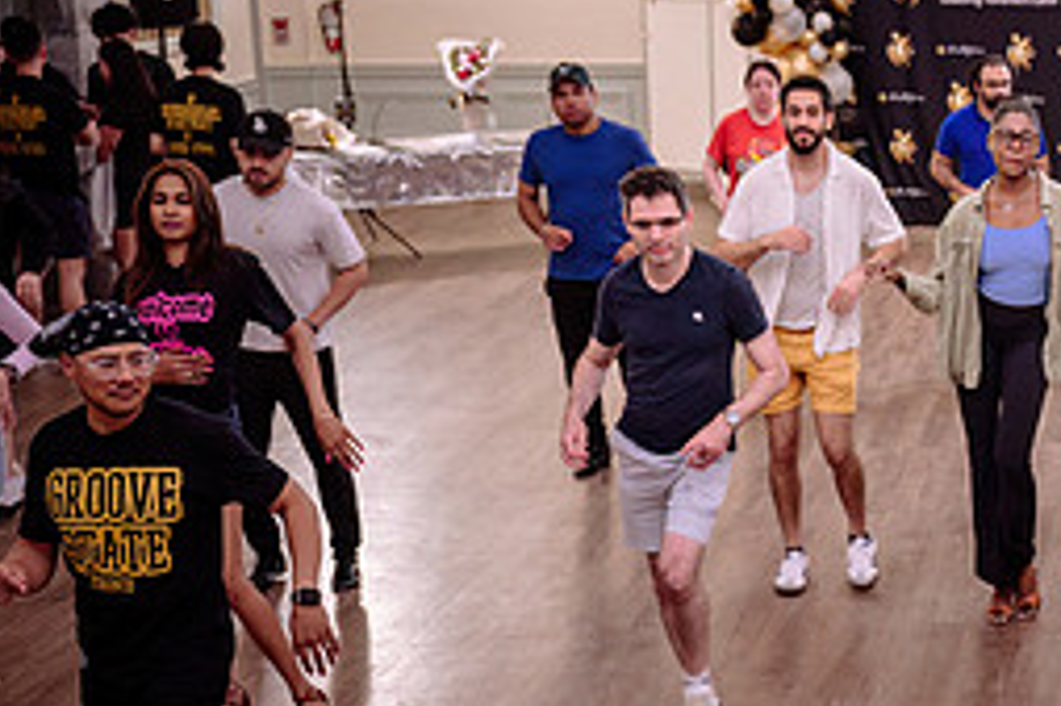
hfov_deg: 22.3
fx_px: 2562
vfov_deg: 15.6
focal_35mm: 87
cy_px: 527
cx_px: 1130
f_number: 2.8
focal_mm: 35
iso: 800
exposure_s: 1/125
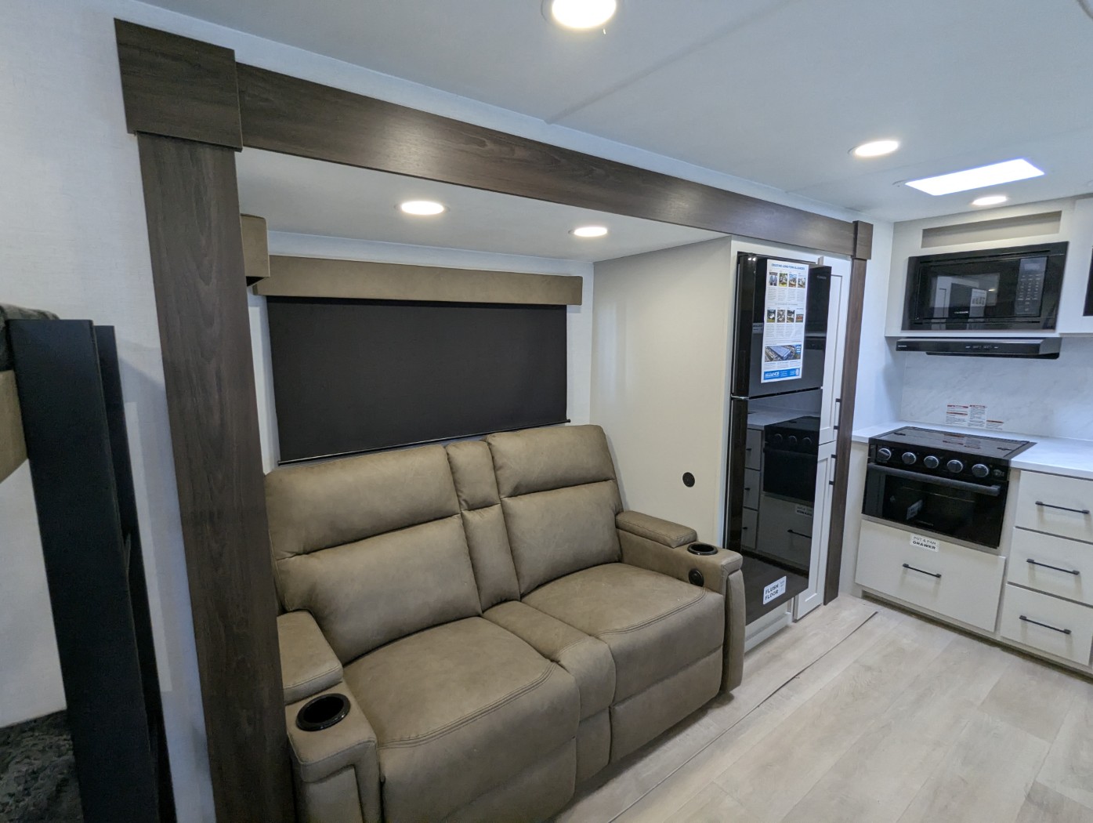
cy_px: 412
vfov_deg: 78.2
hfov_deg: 94.4
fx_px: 506
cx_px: 546
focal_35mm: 16
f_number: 2.2
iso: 243
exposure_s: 1/120
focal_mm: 2.35
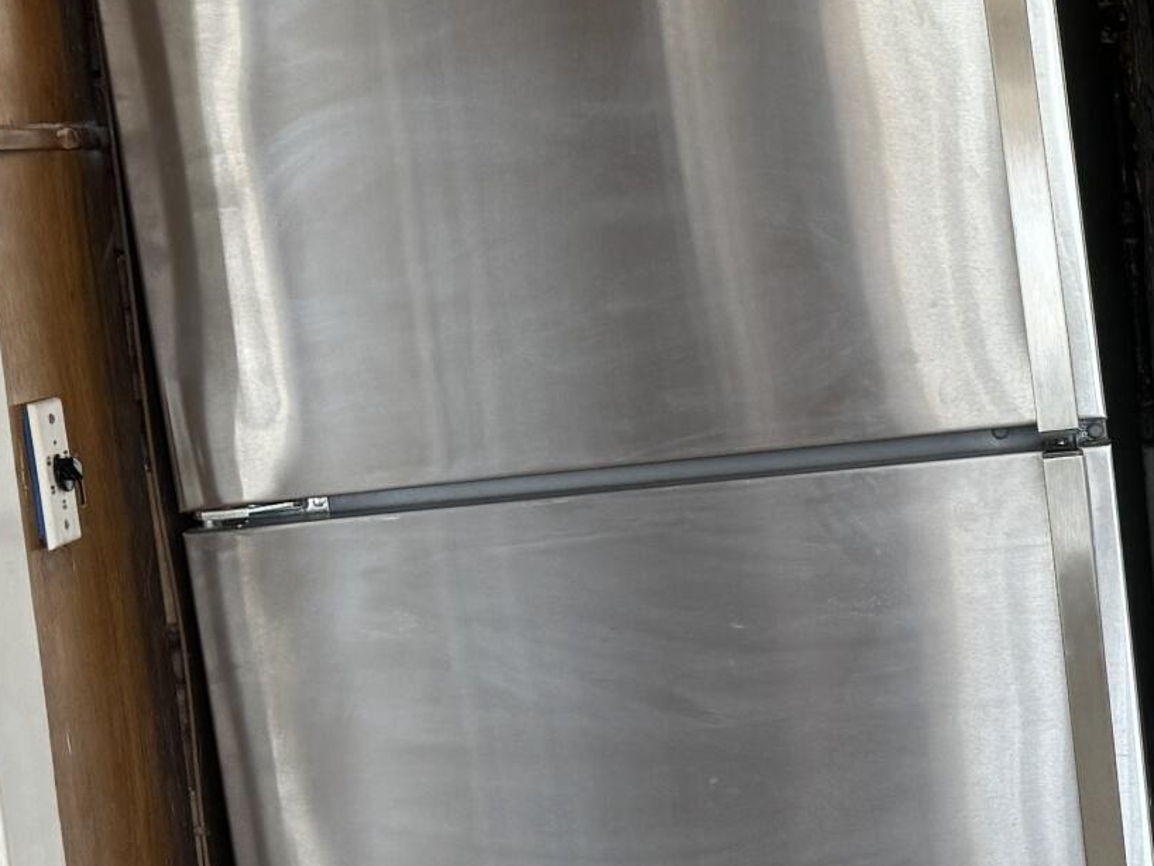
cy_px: 488
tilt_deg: -8.9
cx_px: 1759
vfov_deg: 16.8
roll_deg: +2.9
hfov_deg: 19.3
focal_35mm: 88
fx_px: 2935
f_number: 1.78
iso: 200
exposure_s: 1/121
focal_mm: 6.76
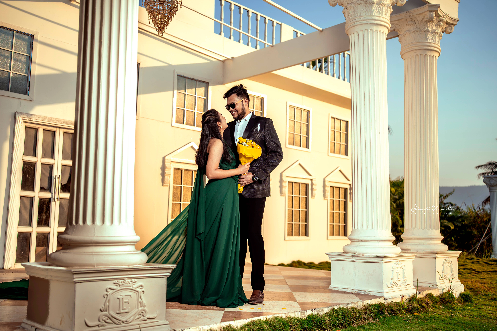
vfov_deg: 37.9
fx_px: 483
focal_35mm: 35
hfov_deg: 54.4
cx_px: 248
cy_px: 166
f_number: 2
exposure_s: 1/1000
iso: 50
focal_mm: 35
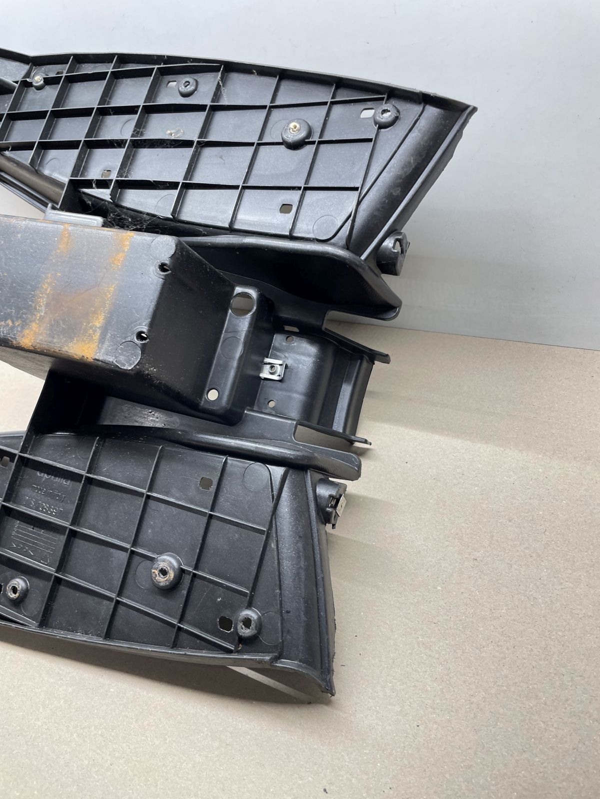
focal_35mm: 26
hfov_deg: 53.1
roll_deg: +16.8
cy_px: 400
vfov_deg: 67.3
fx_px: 601
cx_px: 300
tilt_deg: -40.0
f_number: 1.6
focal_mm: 4.2
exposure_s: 1/50
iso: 80
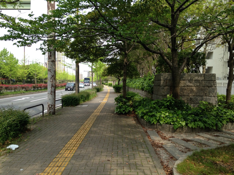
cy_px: 88
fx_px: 223
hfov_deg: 55.4
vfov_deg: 42.9
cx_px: 117
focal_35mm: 33
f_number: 2.4
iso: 50
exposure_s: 1/596
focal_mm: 4.12
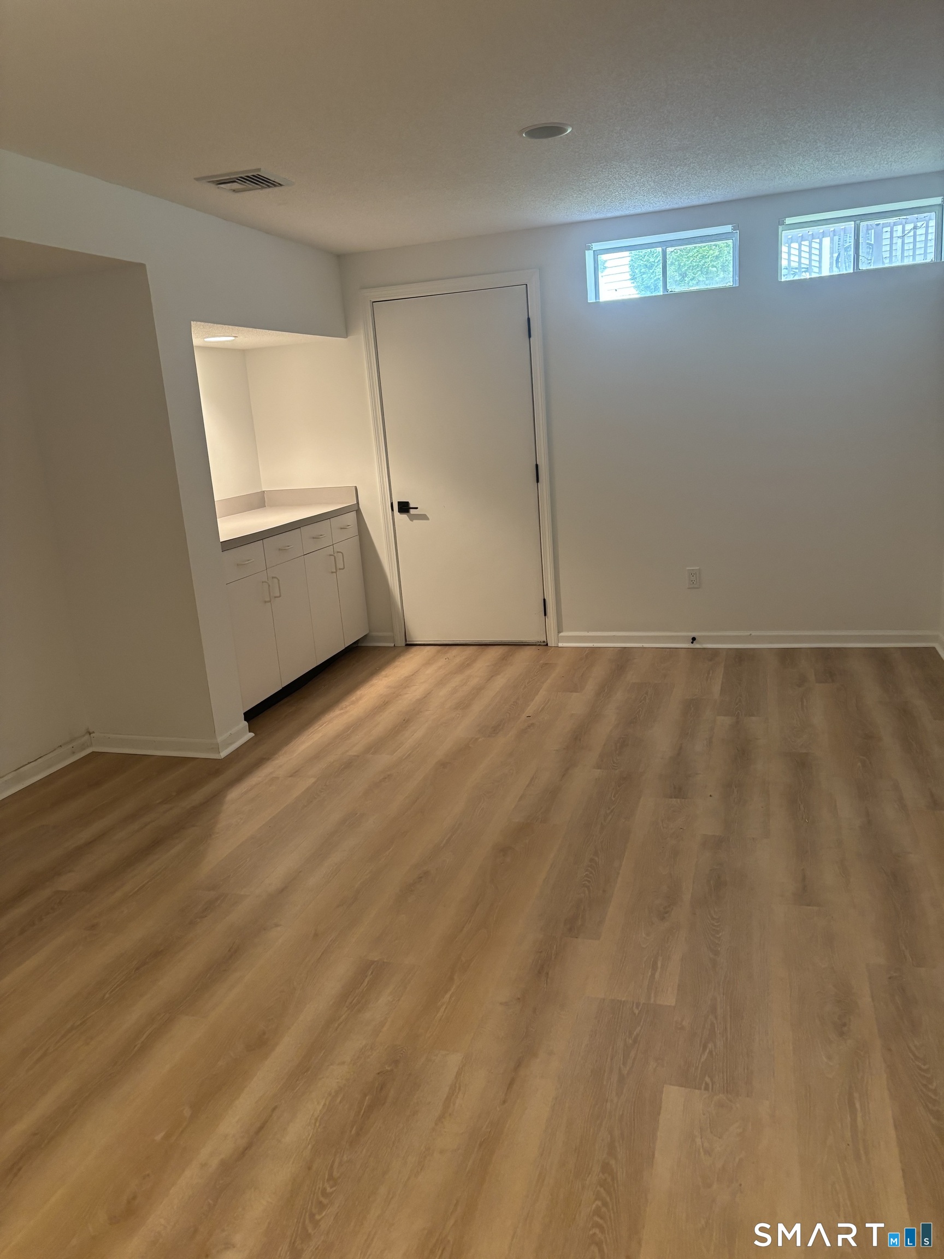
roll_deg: +4.1
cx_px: 472
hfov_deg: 53.1
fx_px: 945
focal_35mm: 26
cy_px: 630
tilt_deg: -12.8
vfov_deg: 67.3
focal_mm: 5.96
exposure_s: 1/60
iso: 200
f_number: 1.6
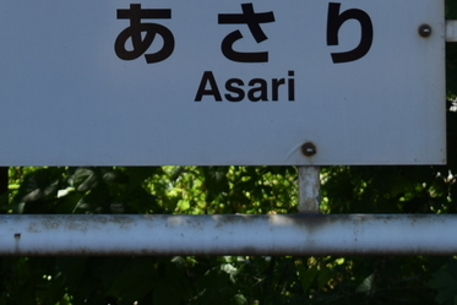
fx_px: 1900
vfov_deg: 9.0
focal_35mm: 150
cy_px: -146
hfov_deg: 13.6
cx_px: 23
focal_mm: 31
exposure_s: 1/400
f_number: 5.6
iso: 100
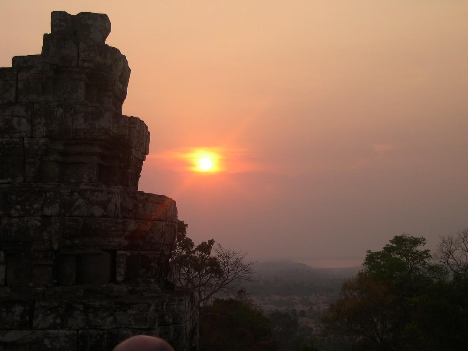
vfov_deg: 23.7
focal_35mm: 62
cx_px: 234
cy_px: 176
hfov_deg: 31.2
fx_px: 838
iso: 100
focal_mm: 13.2
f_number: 3.5
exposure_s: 1/446
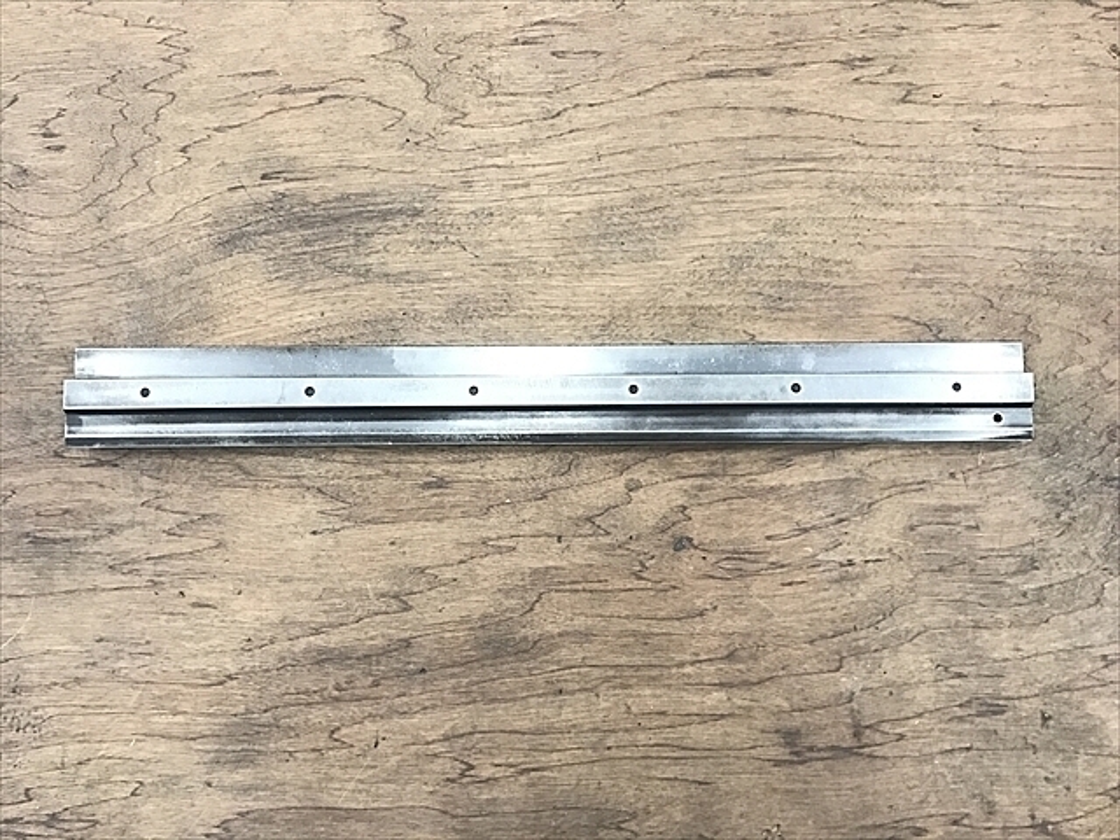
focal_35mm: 28
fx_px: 906
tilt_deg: -85.2
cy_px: 420
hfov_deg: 63.4
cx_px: 560
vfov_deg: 49.7
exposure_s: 1/15
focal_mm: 3.99
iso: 40
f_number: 1.8
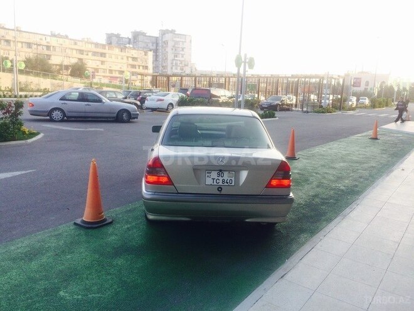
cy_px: 156
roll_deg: -3.7
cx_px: 207
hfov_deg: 61.7
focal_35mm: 29
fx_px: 347
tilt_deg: -11.2
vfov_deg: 48.2
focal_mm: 4.15
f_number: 2.2
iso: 32
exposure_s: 1/217
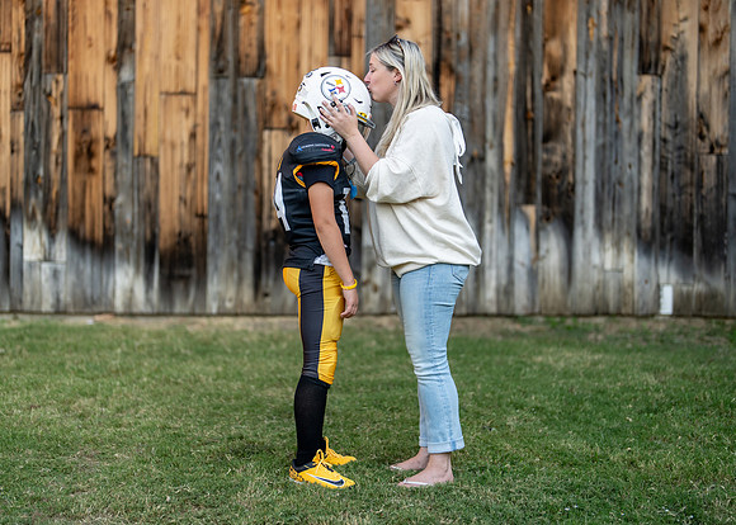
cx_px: 366
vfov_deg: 25.1
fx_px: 1178
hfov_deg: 34.7
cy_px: 275
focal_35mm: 56
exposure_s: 1/2500
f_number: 1.2
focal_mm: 50
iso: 100
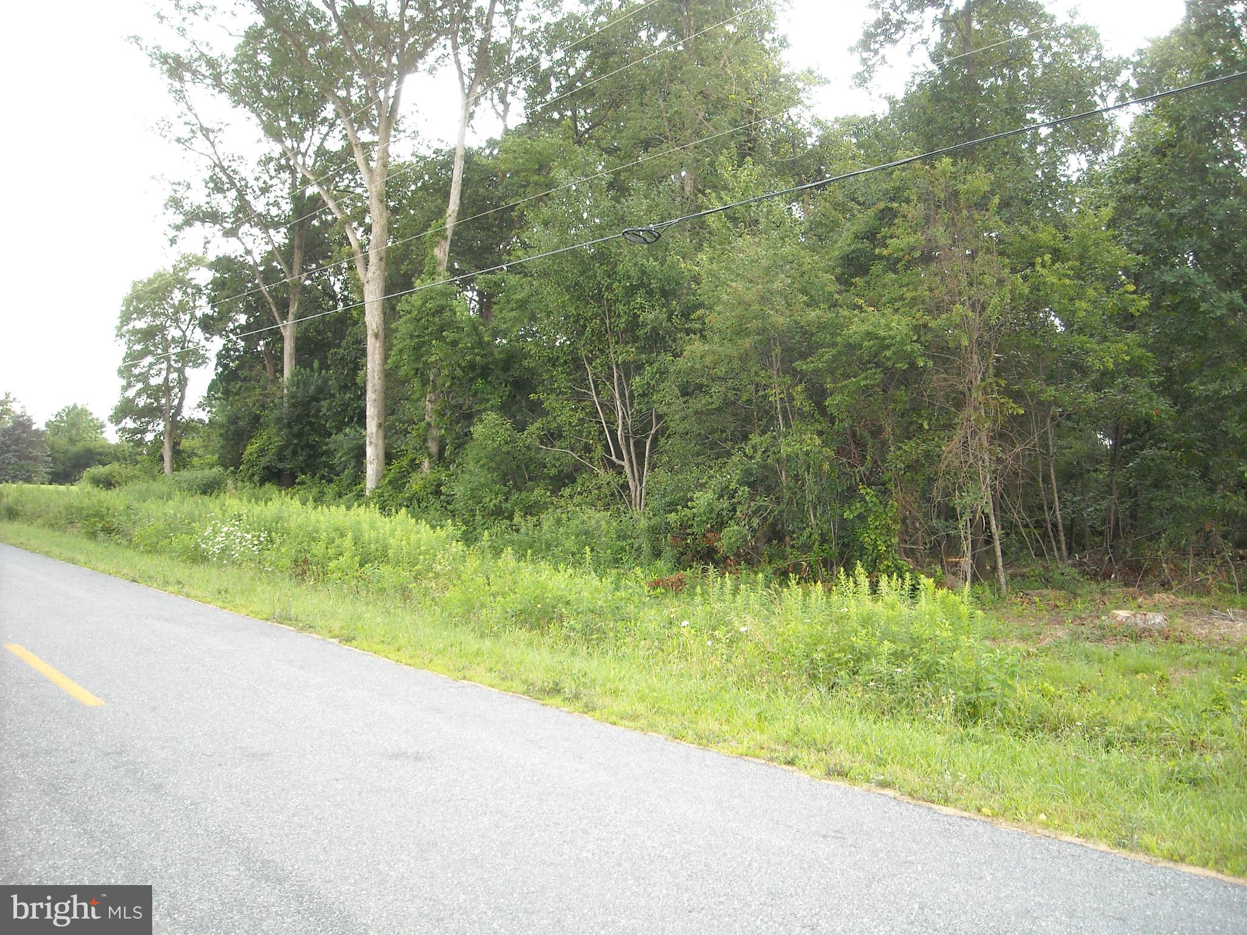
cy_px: 468
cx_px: 624
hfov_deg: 52.6
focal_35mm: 35
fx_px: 1261
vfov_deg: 40.7
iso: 135
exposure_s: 1/209
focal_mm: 5.7
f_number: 2.8
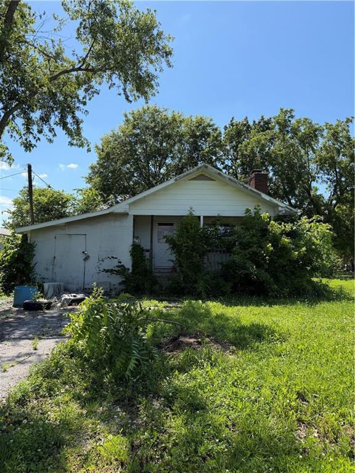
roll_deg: -0.6
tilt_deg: +4.5
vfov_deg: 71.6
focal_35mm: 24
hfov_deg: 56.8
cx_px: 178
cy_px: 236
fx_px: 328
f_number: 1.78
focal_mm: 6.76
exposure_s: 1/2703
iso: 80
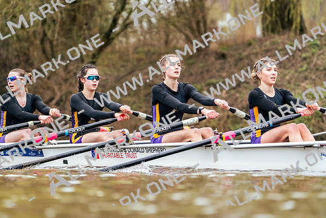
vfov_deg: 4.5
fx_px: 2744
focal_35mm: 303
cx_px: 163
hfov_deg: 6.8
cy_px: 109
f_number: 6.3
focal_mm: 303
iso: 6400
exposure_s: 1/2000
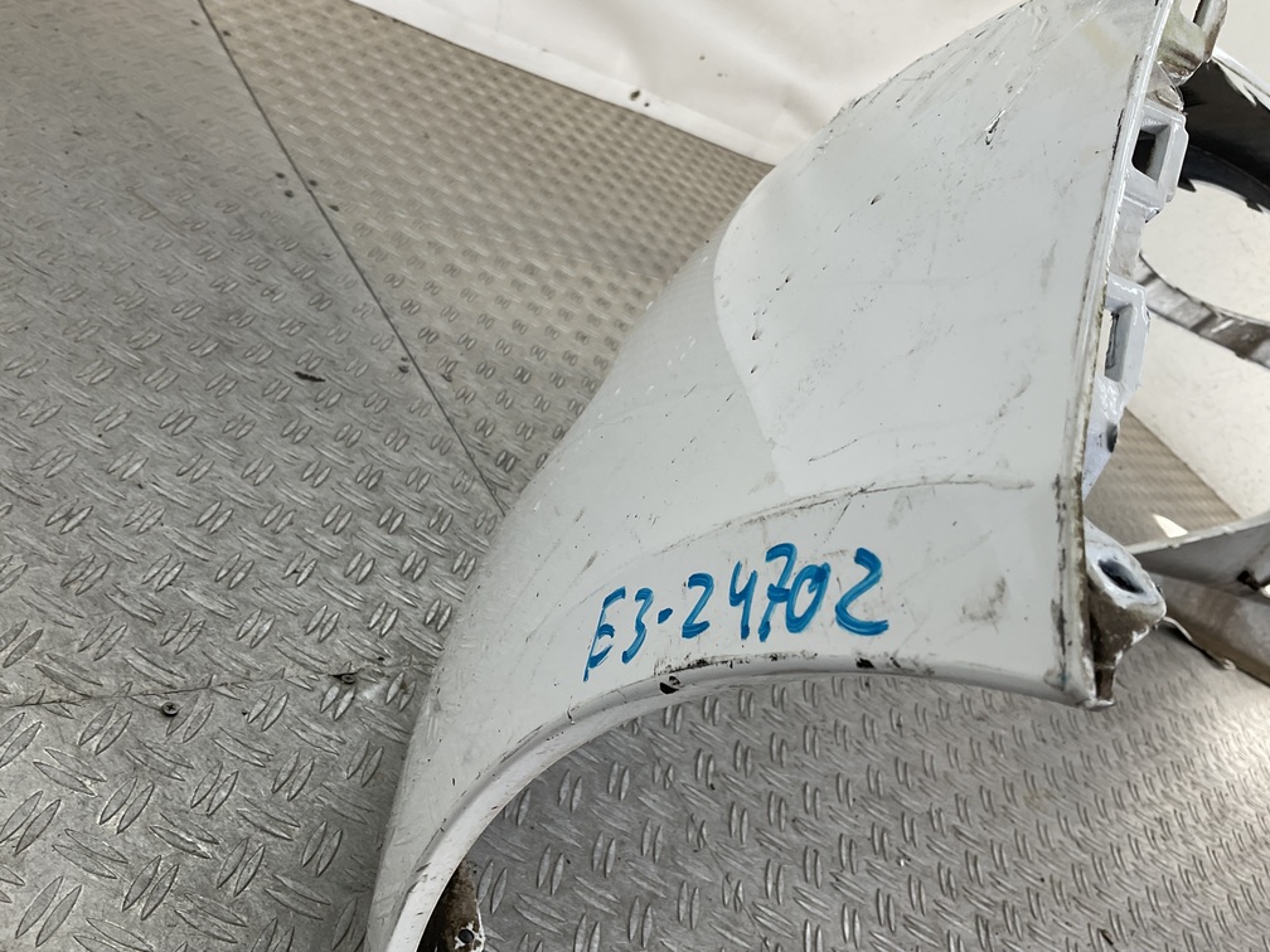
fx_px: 1064
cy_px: 476
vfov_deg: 48.2
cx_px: 635
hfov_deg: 61.7
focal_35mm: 29
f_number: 1.8
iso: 16
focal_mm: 3
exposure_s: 1/166
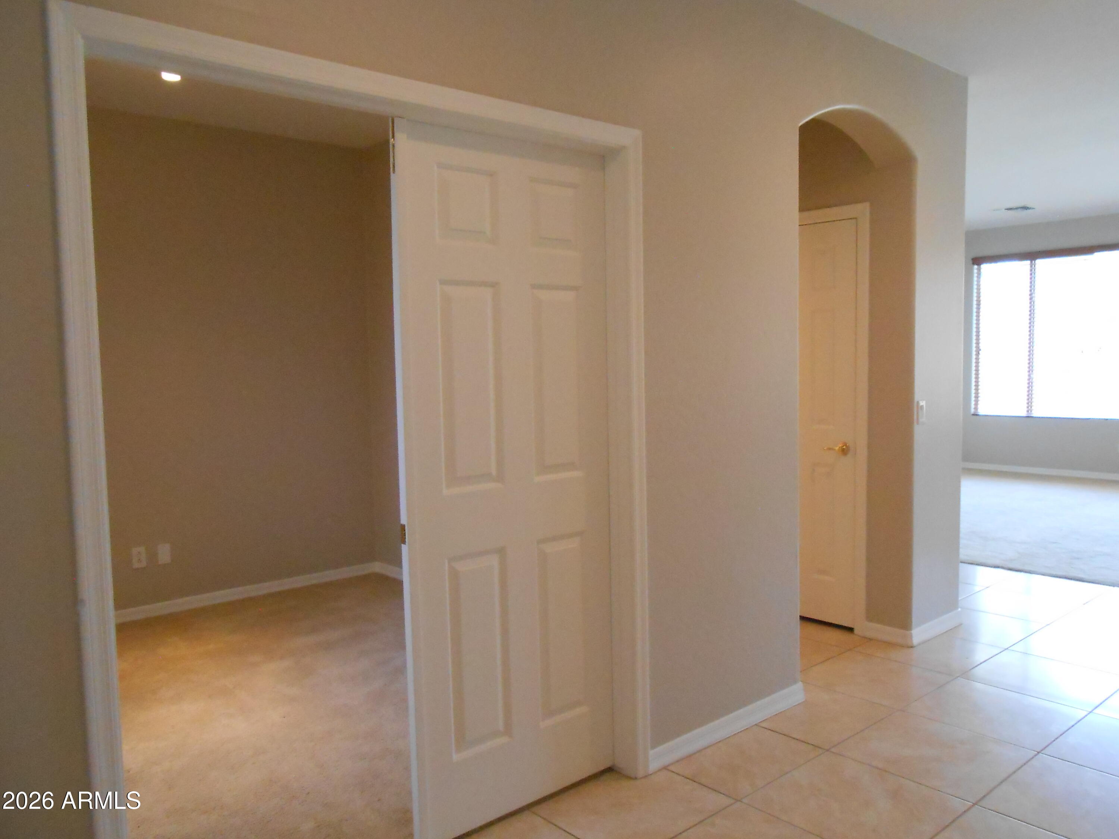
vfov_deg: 53.1
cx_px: 560
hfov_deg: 67.3
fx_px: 840
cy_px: 420
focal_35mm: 26
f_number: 3.5
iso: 800
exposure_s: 1/60
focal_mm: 4.6
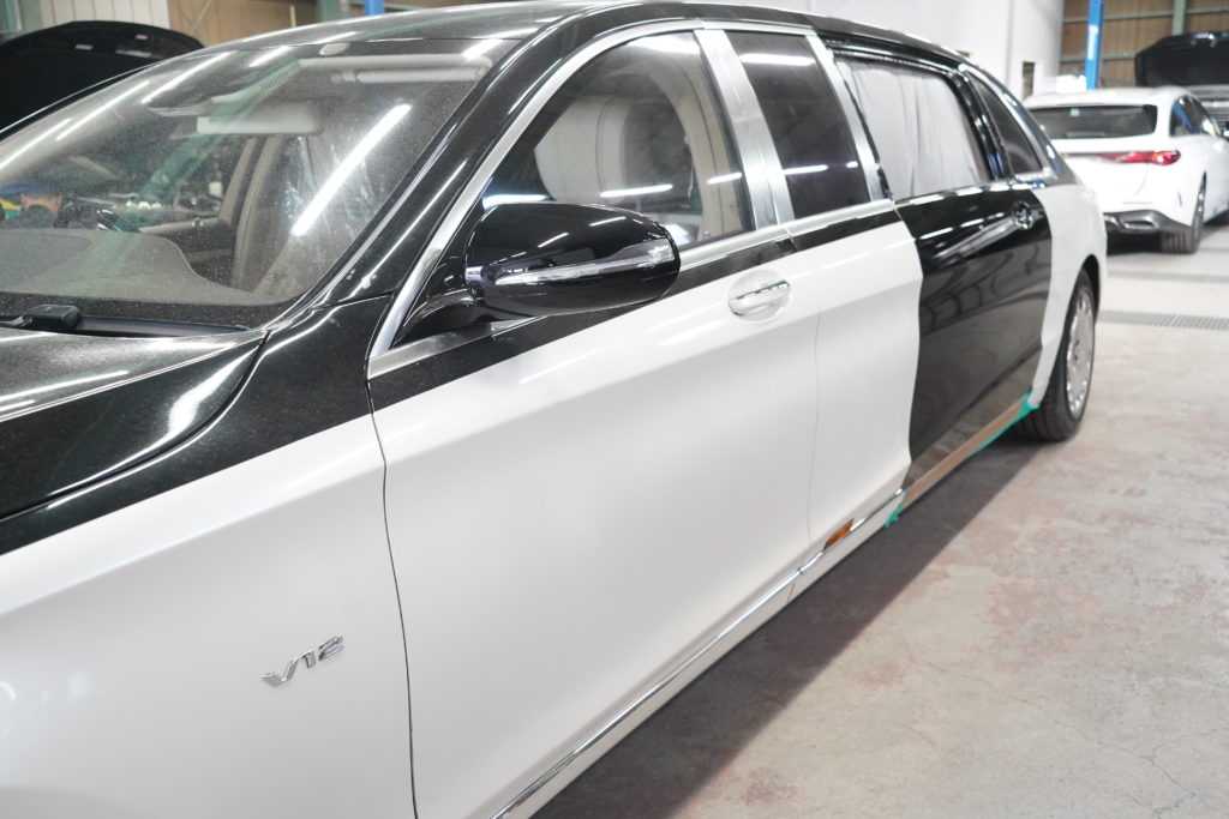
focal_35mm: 32
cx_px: 614
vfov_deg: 41.1
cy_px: 410
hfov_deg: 58.7
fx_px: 1093
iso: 3200
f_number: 4.5
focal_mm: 32
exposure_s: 1/60
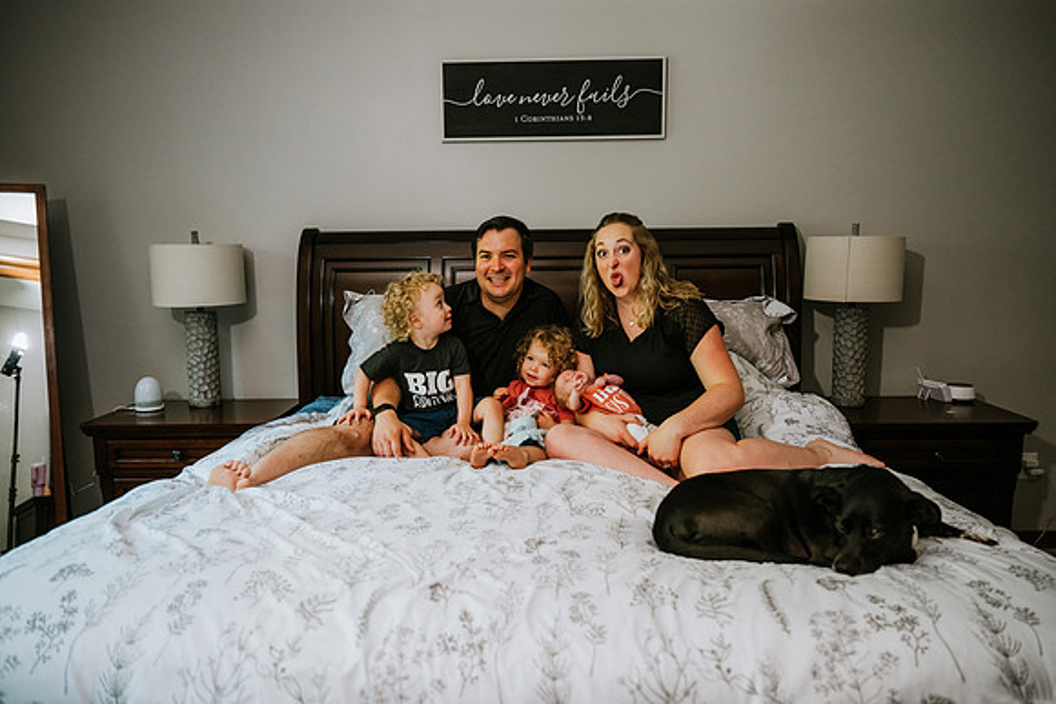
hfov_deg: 70.1
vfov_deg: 50.2
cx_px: 528
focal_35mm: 26
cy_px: 352
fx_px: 753
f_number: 2.8
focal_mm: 25
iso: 800
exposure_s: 1/250
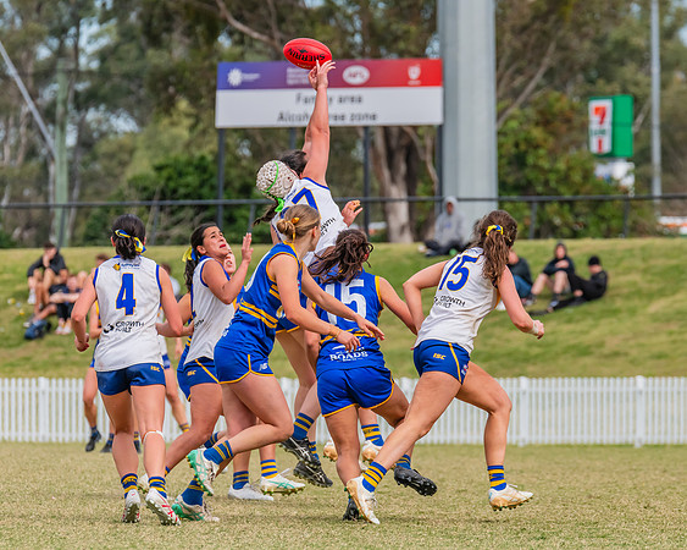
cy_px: 270
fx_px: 8318
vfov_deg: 3.8
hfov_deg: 4.7
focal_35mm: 409
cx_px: 361
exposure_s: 1/1250
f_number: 9
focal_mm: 330
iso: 800
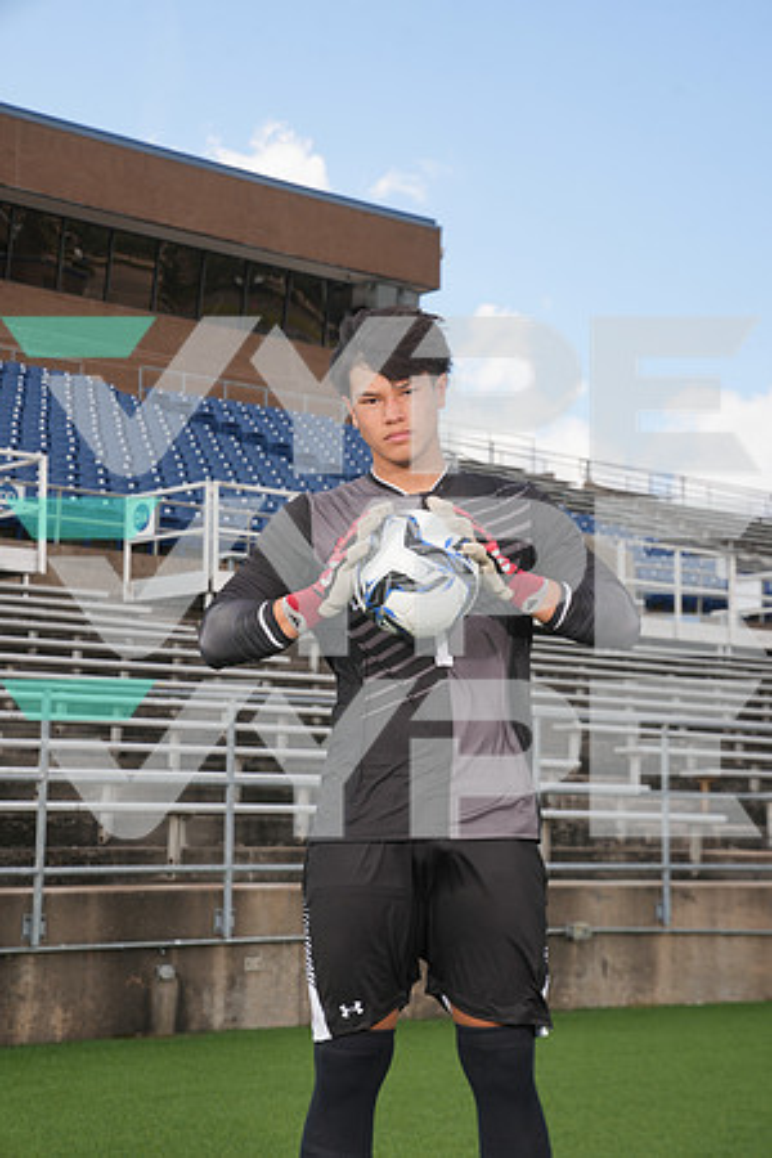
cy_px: 579
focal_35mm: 70
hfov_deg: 19.5
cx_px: 386
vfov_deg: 28.8
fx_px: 2251
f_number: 8
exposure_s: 1/200
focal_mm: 70
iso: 100
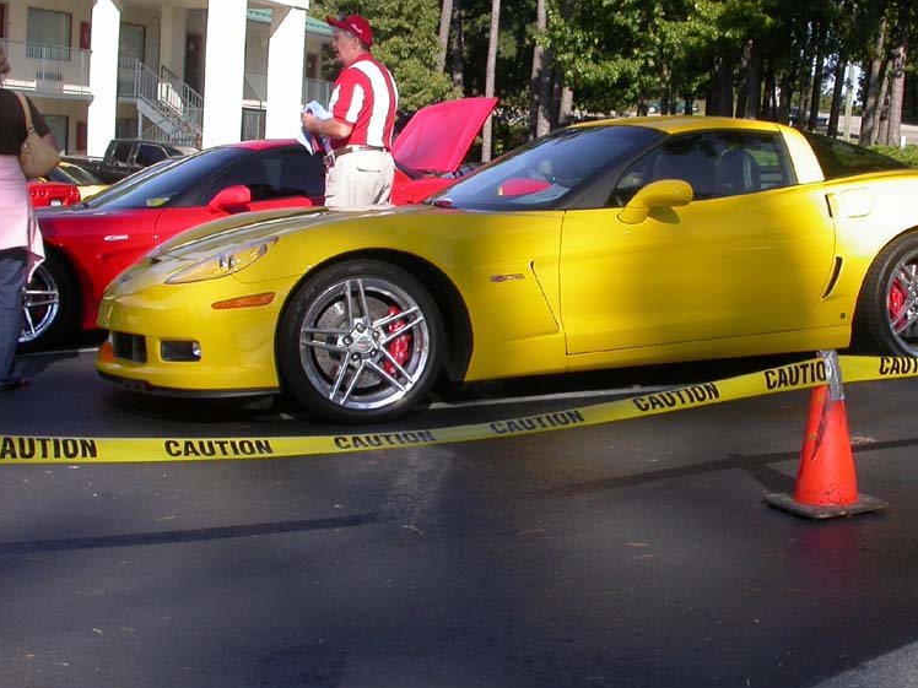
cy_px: 273
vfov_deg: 28.0
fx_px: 1379
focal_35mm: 52
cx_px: 565
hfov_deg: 36.6
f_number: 6.7
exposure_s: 1/235
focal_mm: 7.85
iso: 100
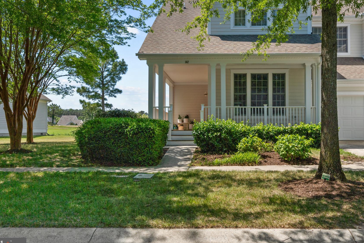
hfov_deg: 57.1
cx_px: 200
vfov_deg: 39.9
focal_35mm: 33
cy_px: 105
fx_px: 334
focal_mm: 18
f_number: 7.1
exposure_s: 1/3200
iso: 200
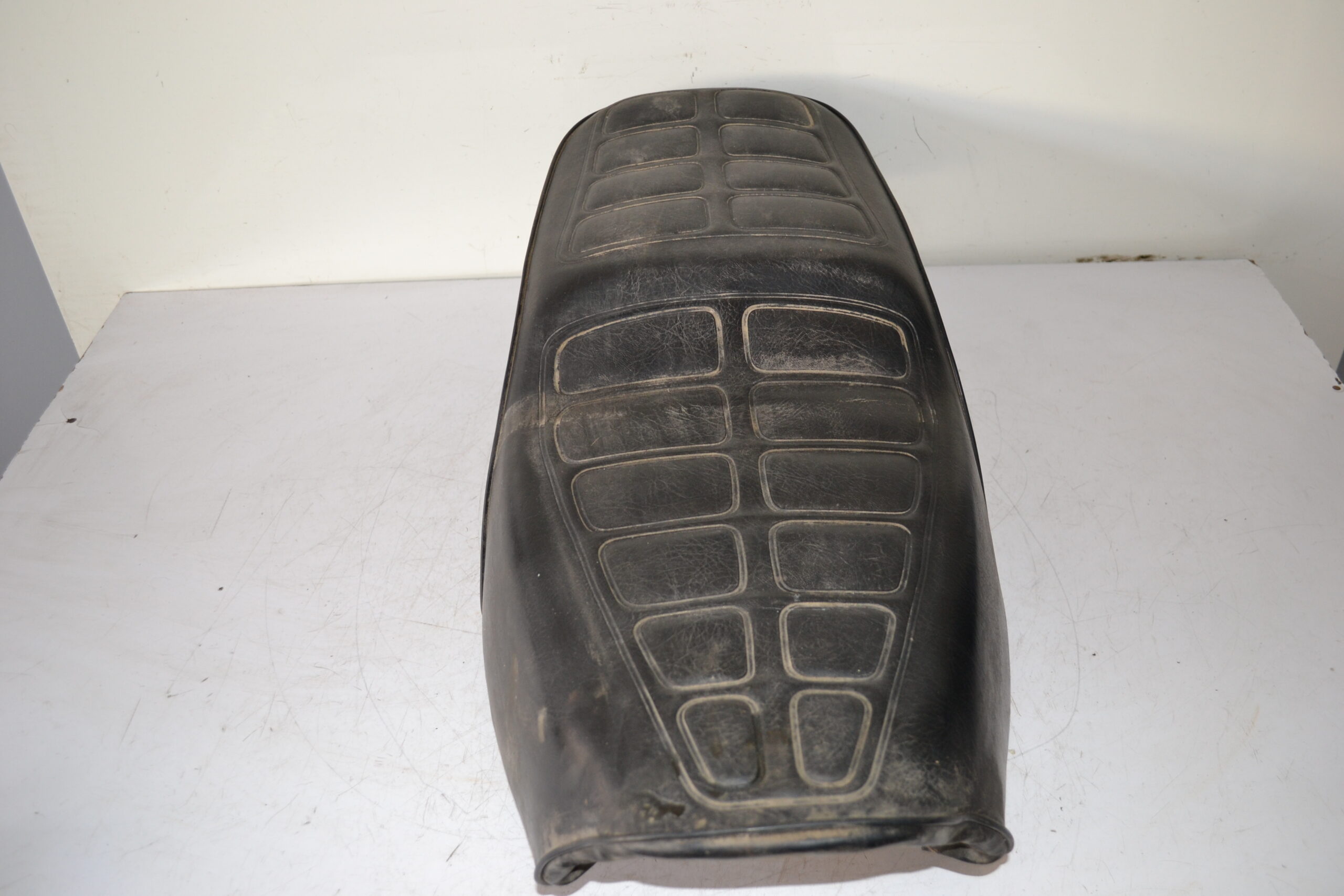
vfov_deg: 43.6
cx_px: 672
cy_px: 448
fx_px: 1120
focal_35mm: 30
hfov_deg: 61.9
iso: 500
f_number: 3.8
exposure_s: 1/60
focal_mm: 20
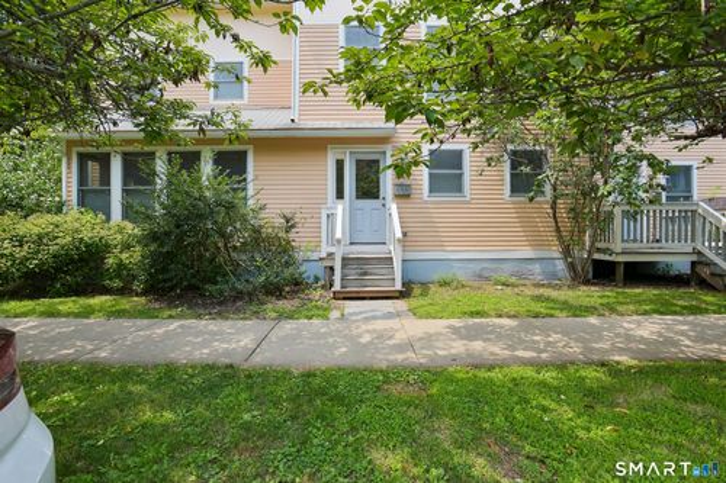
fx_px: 343
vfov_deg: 70.4
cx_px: 363
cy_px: 242
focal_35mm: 17
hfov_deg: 93.3
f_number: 11
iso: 400
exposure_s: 1/320
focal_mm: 17
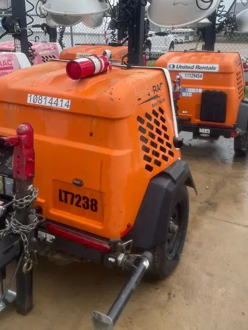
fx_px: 344
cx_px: 124
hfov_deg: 39.7
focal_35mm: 36
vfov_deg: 50.5
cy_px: 114
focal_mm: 4.2
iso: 32
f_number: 1.6
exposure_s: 1/707
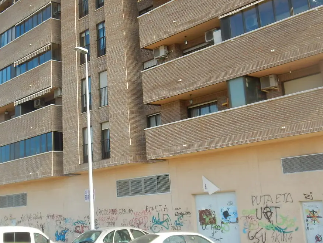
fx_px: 495
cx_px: 121
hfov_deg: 36.0
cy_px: 60
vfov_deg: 27.2
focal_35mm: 53
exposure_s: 1/640
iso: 125
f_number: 3.3
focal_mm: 5.2
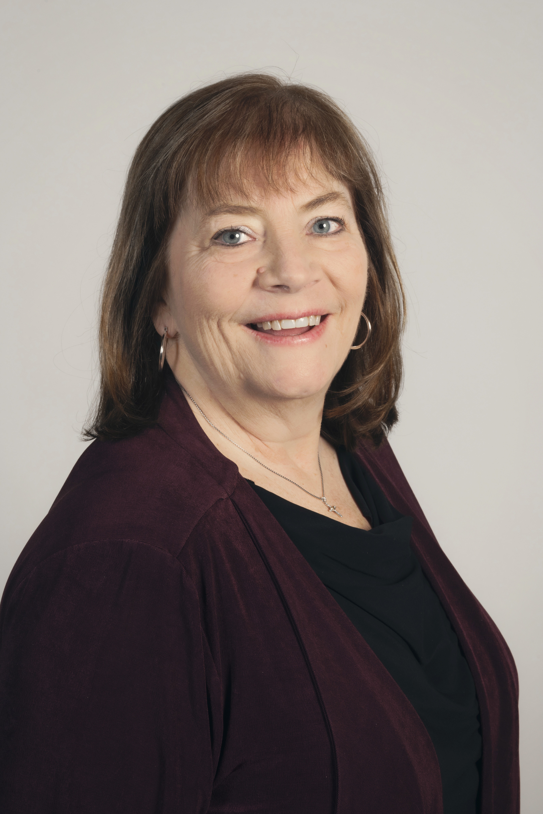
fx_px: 2489
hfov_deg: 12.5
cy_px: 407
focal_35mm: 110
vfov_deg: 18.6
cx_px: 272
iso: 250
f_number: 16
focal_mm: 110
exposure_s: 1/160
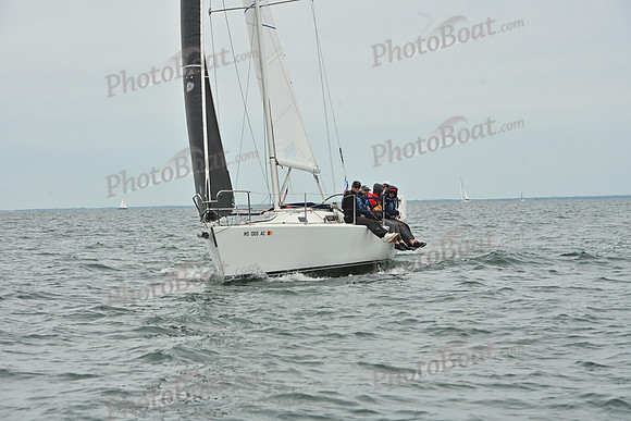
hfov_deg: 16.8
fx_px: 2139
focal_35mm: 122
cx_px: 316
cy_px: 210
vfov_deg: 11.2
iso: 320
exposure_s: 1/1250
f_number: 10
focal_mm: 122
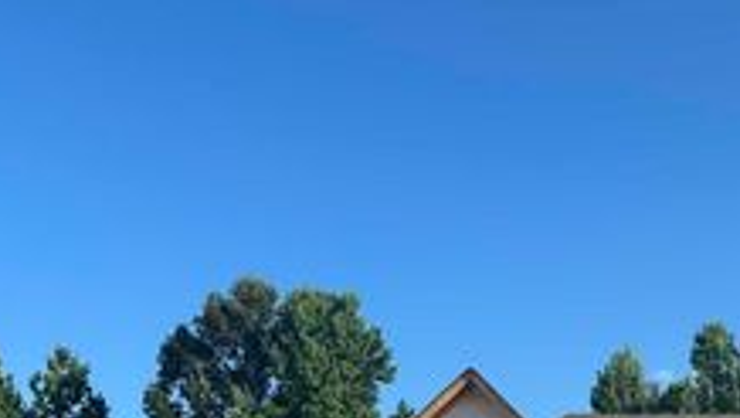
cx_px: 706
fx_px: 1178
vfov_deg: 18.9
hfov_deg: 32.6
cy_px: 518
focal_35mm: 60
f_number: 1.78
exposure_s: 1/3597
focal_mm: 6.86
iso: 80
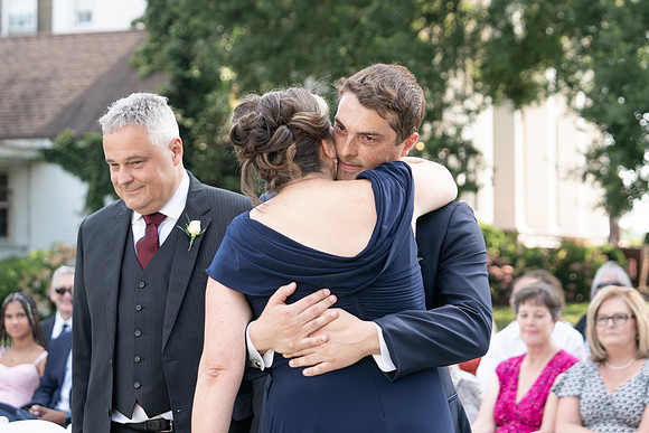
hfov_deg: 21.0
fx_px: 1748
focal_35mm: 97
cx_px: 314
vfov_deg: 14.1
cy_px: 241
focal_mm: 70
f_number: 4
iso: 100
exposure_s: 1/200
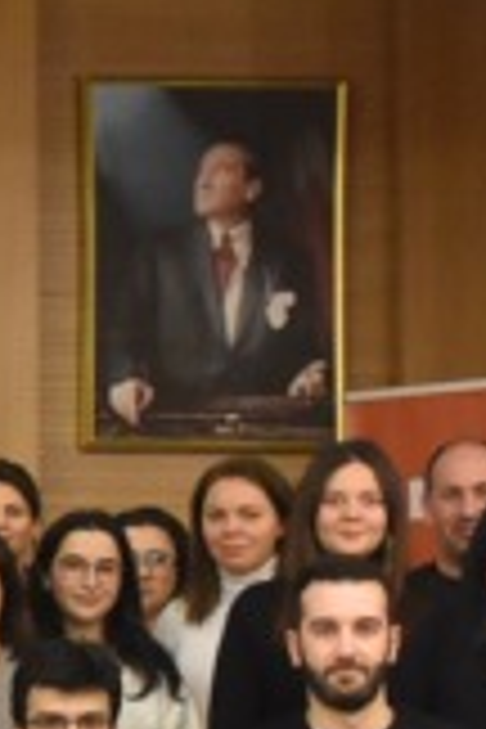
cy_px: 720
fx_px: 3483
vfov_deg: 11.8
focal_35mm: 172
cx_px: -850
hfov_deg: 7.3
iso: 2500
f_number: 4
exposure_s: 1/60
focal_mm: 20
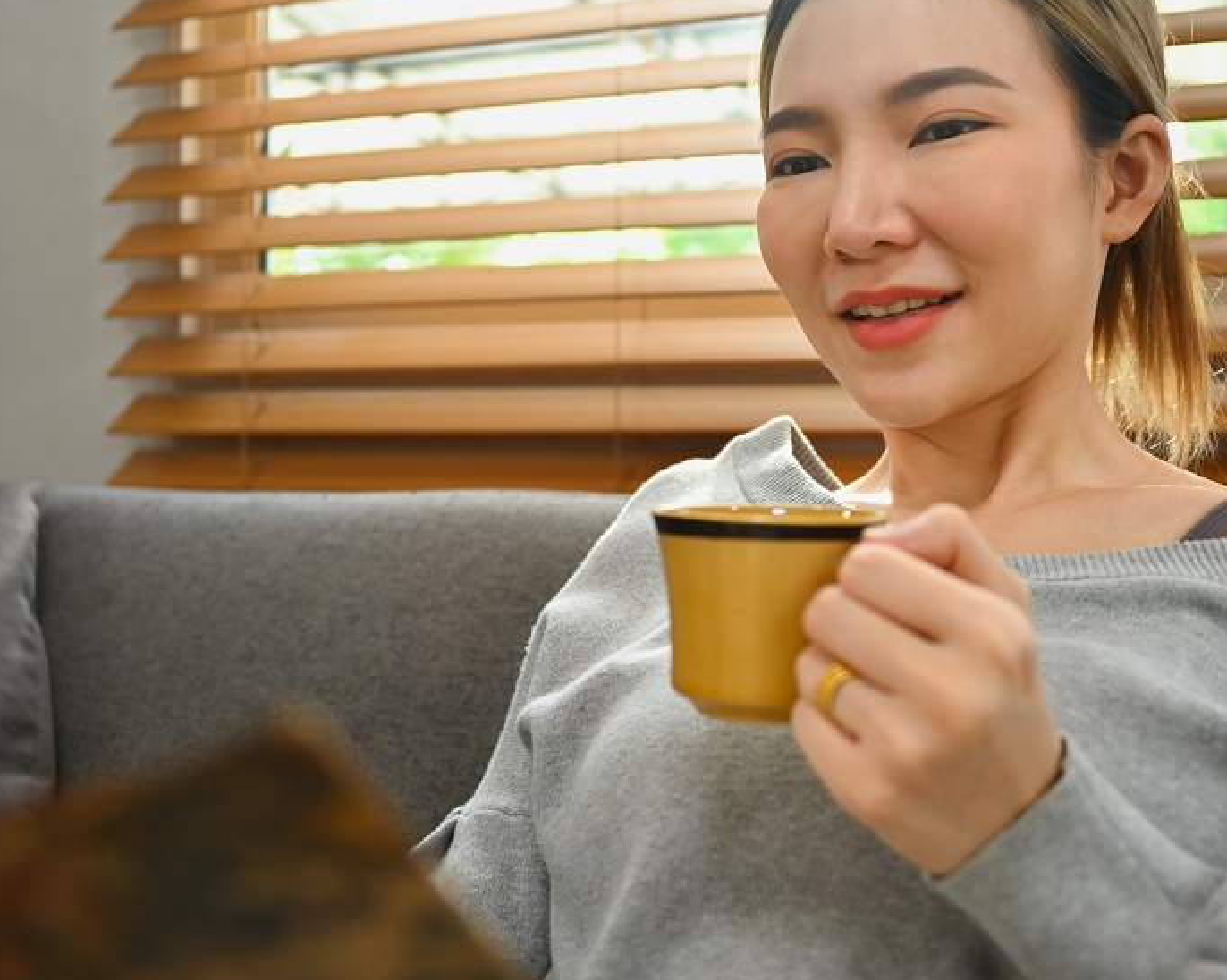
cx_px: 689
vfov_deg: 32.7
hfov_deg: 40.3
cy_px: 447
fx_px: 1670
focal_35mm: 46
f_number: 2.8
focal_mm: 28
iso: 800
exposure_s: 1/200
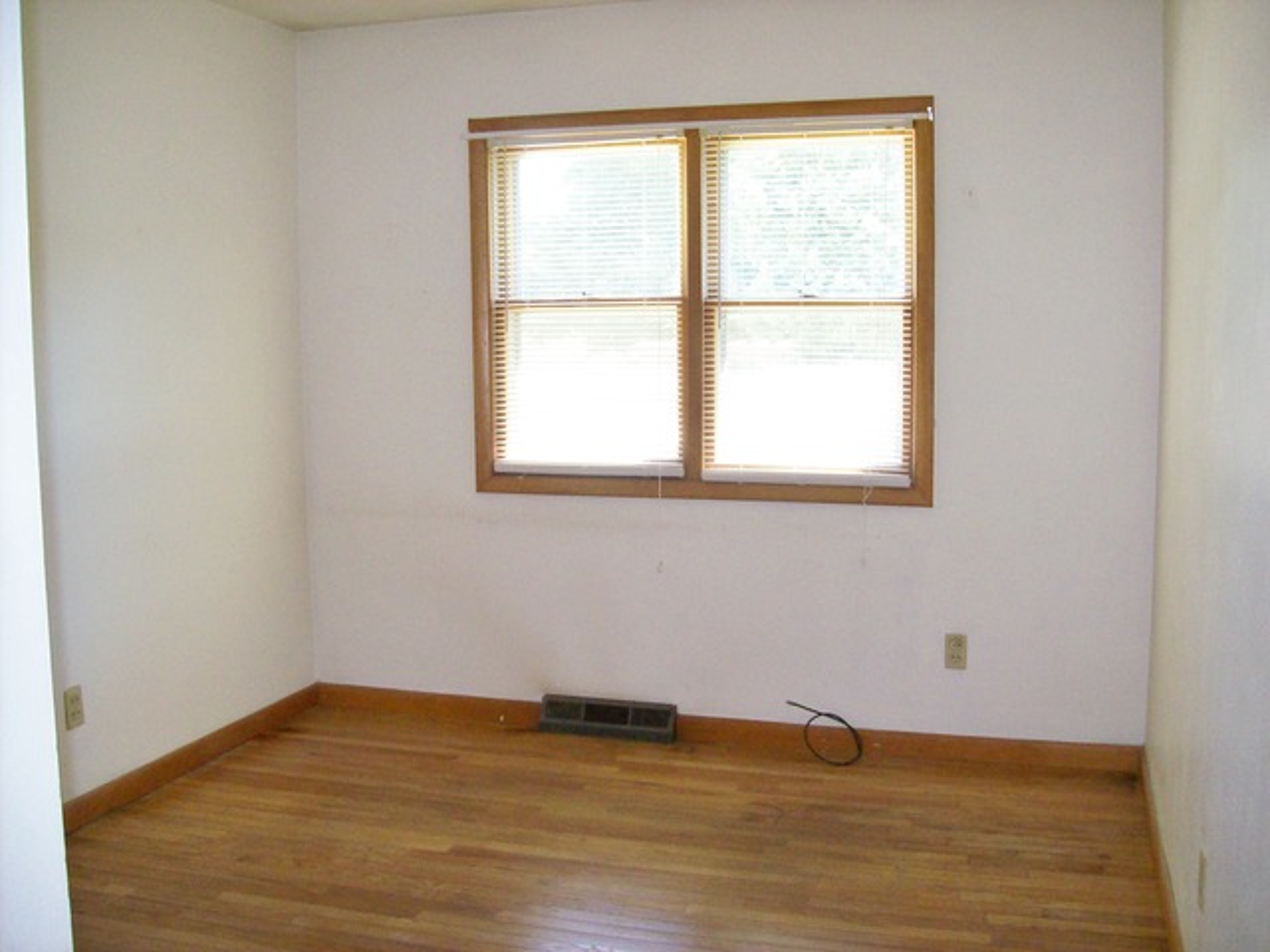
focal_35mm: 36
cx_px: 635
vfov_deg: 39.7
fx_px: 1321
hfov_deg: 51.4
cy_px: 476
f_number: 2.7
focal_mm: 6
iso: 200
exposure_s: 1/64
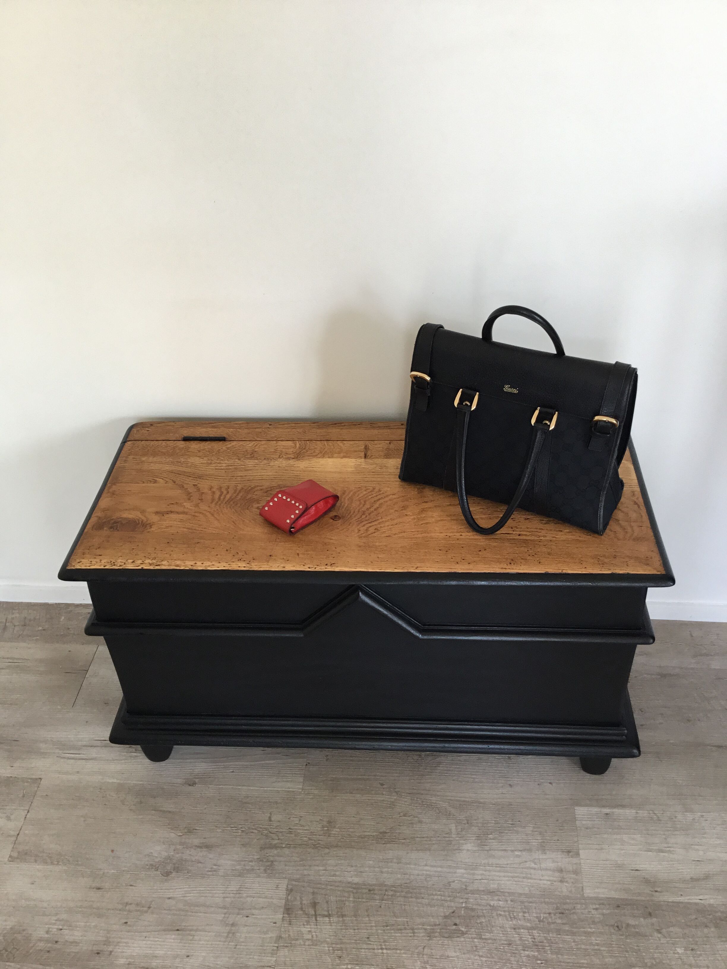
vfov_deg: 58.4
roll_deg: +2.1
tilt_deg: -38.2
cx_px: 364
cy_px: 484
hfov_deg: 45.4
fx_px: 868
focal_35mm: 31
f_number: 2.4
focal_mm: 3.3
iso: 50
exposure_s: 1/33
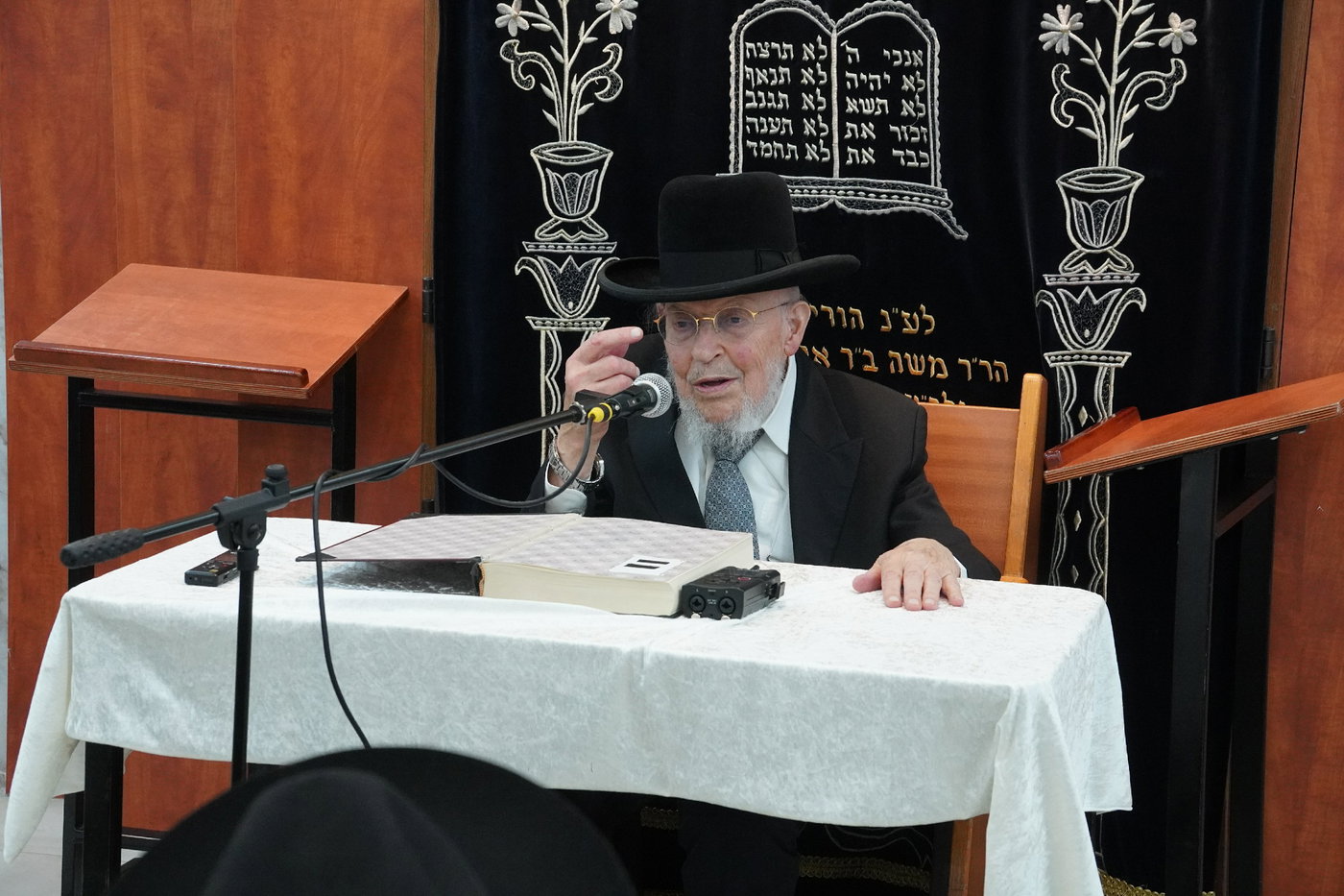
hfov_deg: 27.0
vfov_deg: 18.2
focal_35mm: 75
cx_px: 672
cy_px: 448
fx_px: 2799
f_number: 6.3
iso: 3200
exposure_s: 1/250
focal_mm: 50
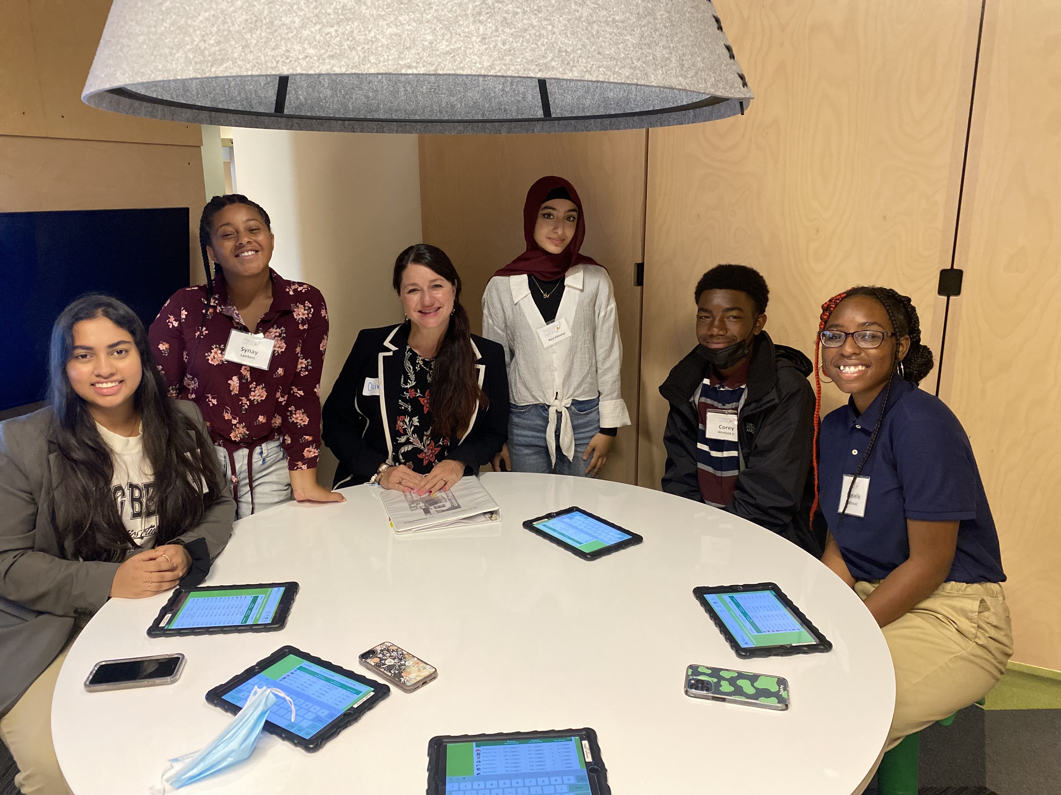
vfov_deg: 53.1
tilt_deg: -15.7
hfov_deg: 67.3
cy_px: 398
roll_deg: +0.4
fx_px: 797
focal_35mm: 26
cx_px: 530
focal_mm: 4.25
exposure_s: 1/60
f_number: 1.8
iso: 400
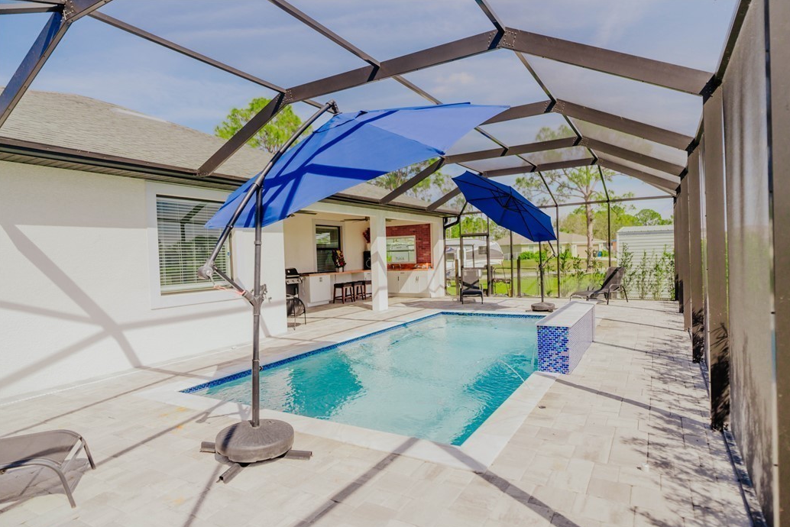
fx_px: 461
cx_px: 412
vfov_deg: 59.5
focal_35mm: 21
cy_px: 275
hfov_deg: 81.1
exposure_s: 1/8000
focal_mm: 20
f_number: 1.8
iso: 400
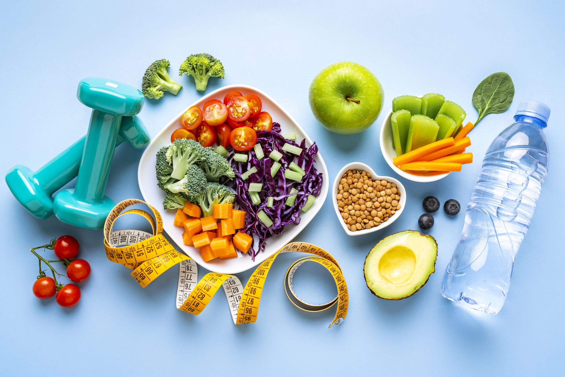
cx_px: 282
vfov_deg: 33.4
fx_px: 628
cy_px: 188
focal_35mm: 40
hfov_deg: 48.5
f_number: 8
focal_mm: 40
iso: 100
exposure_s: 1/100
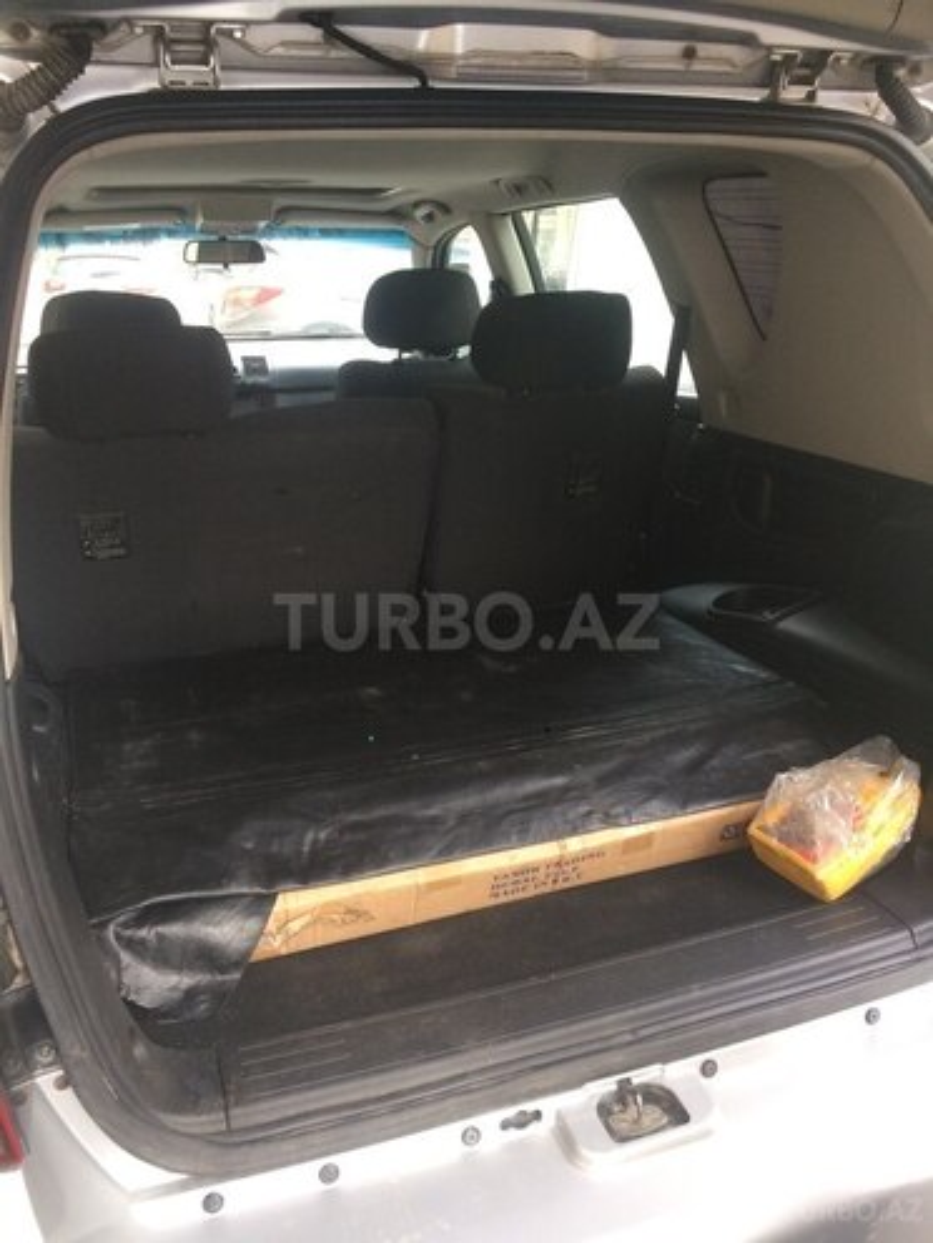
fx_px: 1042
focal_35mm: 29
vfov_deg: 61.7
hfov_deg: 48.2
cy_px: 622
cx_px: 466
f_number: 2.2
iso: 50
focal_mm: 4.15
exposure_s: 1/33
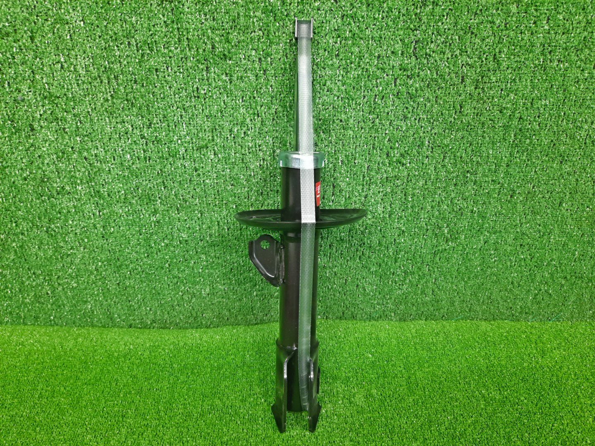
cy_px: 223
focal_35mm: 25
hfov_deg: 69.4
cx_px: 298
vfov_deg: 54.9
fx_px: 430
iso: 141
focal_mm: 4.6
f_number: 2
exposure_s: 1/50
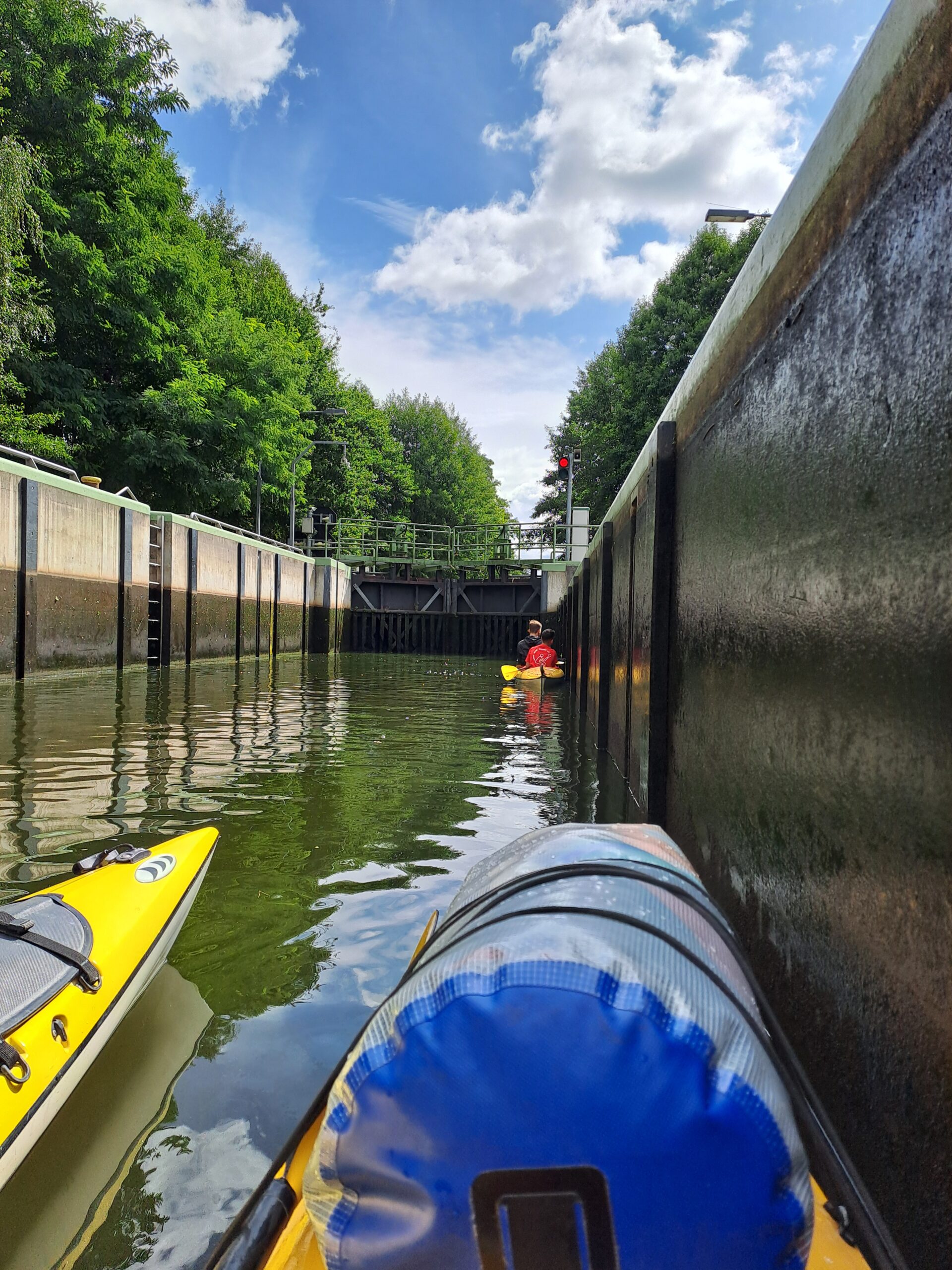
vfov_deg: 69.4
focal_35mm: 25
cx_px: 476
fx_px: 917
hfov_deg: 54.9
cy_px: 635
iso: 32
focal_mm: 4.65
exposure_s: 1/1761
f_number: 1.8
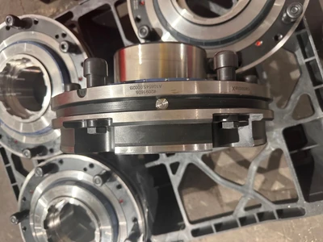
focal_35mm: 24
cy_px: 121
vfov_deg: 56.8
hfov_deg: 71.6
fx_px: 224
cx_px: 162
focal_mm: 6.86
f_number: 1.78
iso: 640
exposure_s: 1/60
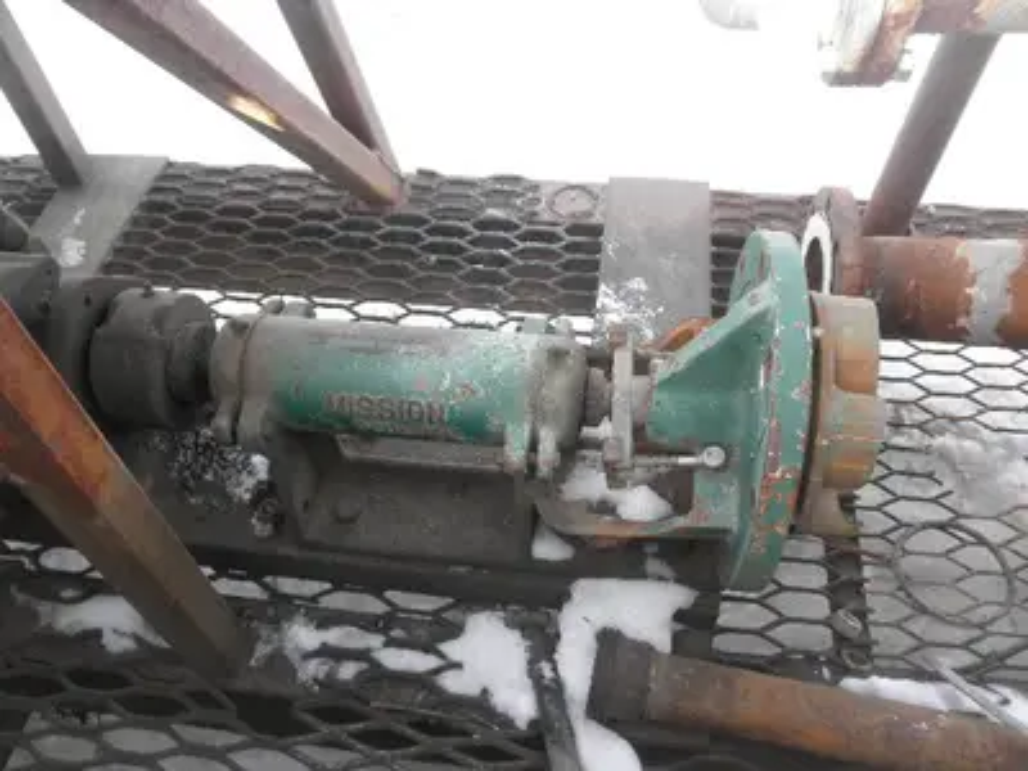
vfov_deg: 49.7
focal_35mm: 28
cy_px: 386
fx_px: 832
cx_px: 514
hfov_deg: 63.4
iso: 64
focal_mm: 5
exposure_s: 1/80
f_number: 3
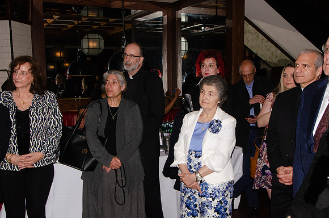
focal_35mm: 44
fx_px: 397
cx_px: 164
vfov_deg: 30.7
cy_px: 109
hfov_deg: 45.0
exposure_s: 1/250
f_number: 16
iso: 2500
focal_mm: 29
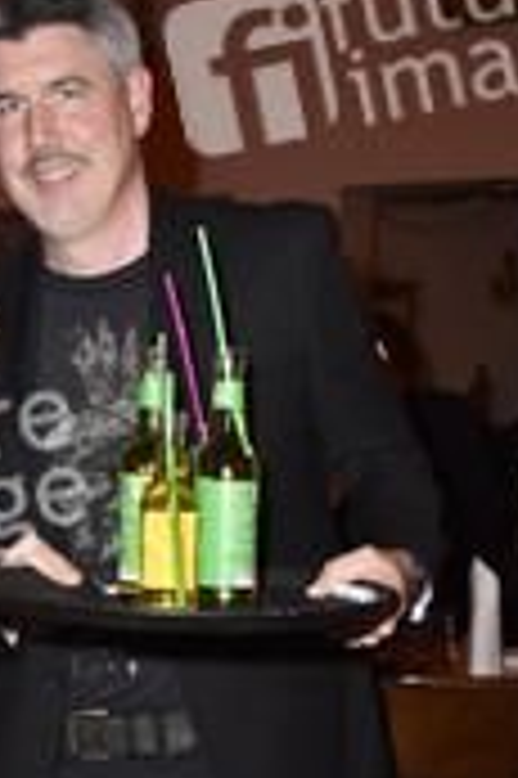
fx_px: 1600
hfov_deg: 17.9
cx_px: -14
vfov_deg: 26.3
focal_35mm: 74
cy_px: 724
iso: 1250
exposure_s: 1/125
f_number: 5.6
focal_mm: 32
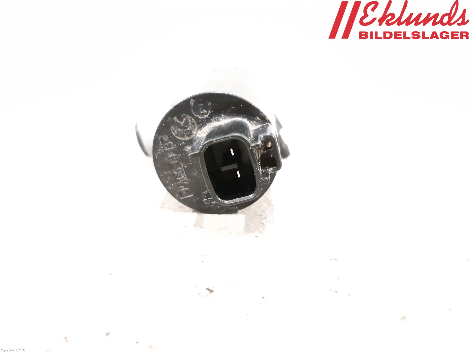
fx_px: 352
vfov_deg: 53.1
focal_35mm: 26
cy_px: 176
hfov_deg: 67.3
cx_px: 234
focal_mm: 3.93
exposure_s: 1/50
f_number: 1.7
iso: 800
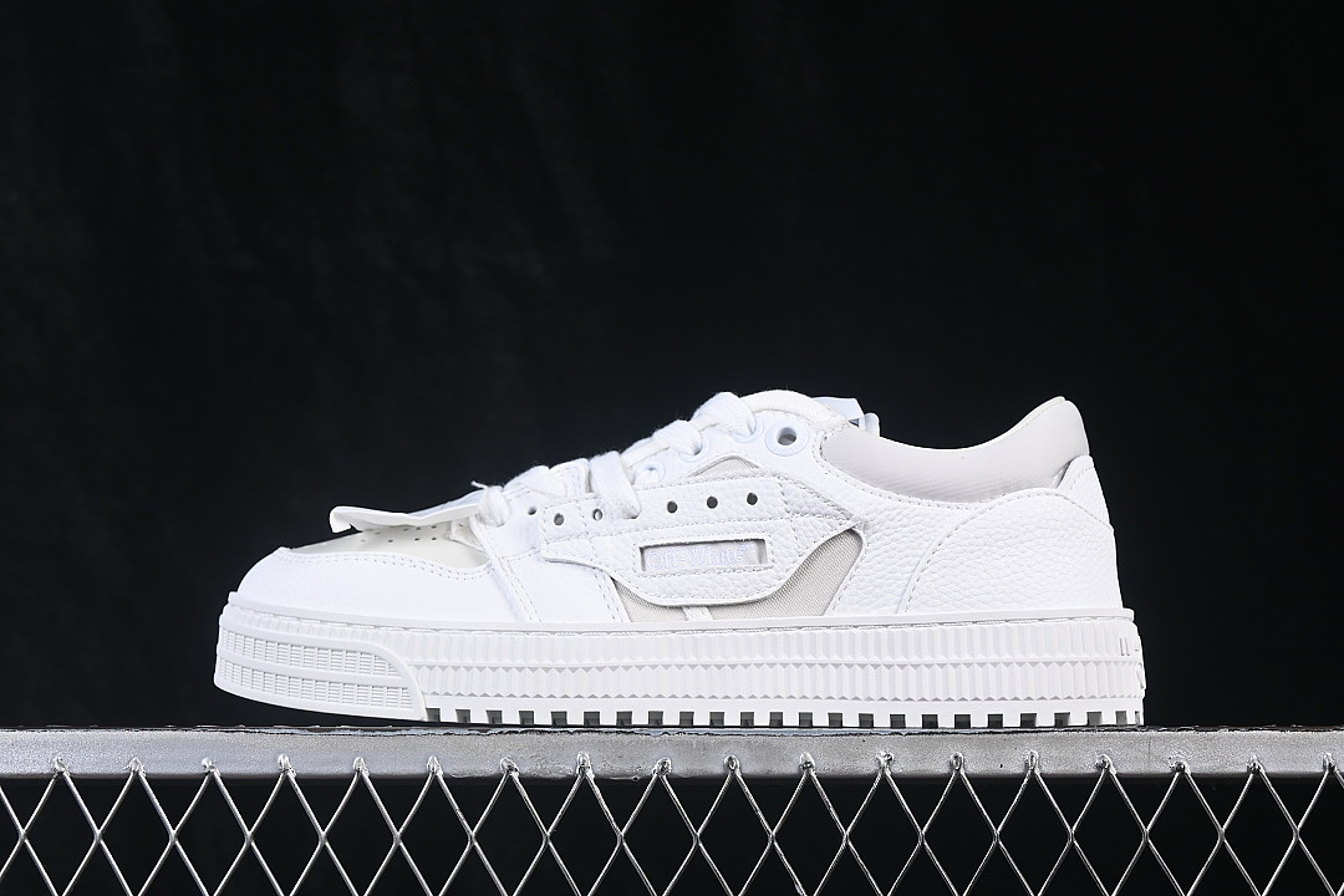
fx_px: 2800
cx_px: 672
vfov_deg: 18.2
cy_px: 448
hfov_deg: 27.0
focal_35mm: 75
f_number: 8
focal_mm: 50
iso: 160
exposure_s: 1/80
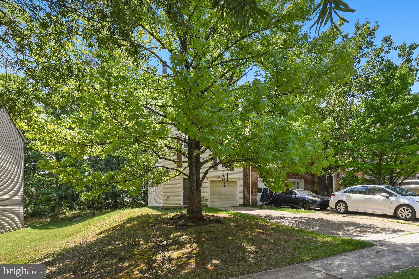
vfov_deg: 70.4
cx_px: 210
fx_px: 198
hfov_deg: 93.3
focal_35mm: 17
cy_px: 140
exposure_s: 1/320
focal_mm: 11.5
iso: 200
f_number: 8
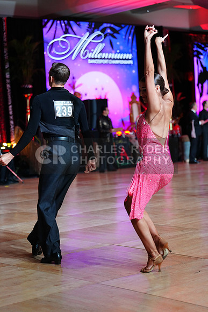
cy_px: 156
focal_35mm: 77
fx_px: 667
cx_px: 104
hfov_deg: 17.7
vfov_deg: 26.3
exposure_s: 1/320
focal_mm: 77
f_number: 2.8
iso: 2000
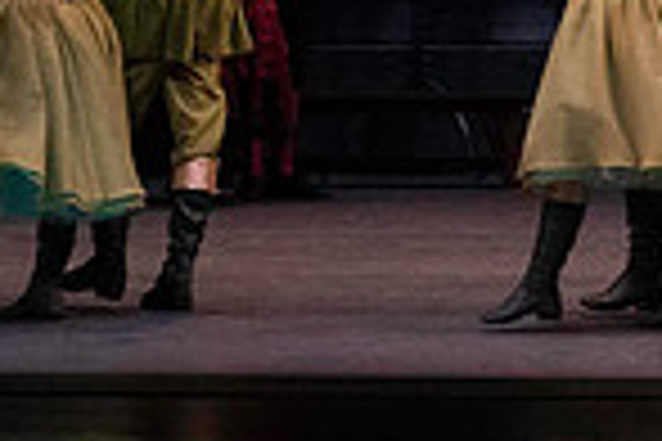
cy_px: -277
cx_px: 856
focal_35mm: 461
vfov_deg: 3.0
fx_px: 8477
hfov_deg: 4.5
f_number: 7.1
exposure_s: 1/400
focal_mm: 117
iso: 12800
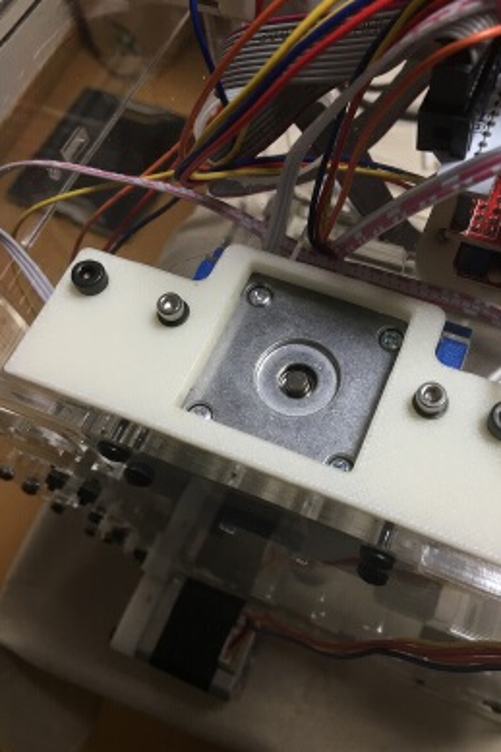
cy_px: 373
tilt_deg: -63.6
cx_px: 288
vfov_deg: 60.3
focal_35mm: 31
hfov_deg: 42.2
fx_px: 648
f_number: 2.2
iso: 25
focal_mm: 4.15
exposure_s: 1/15
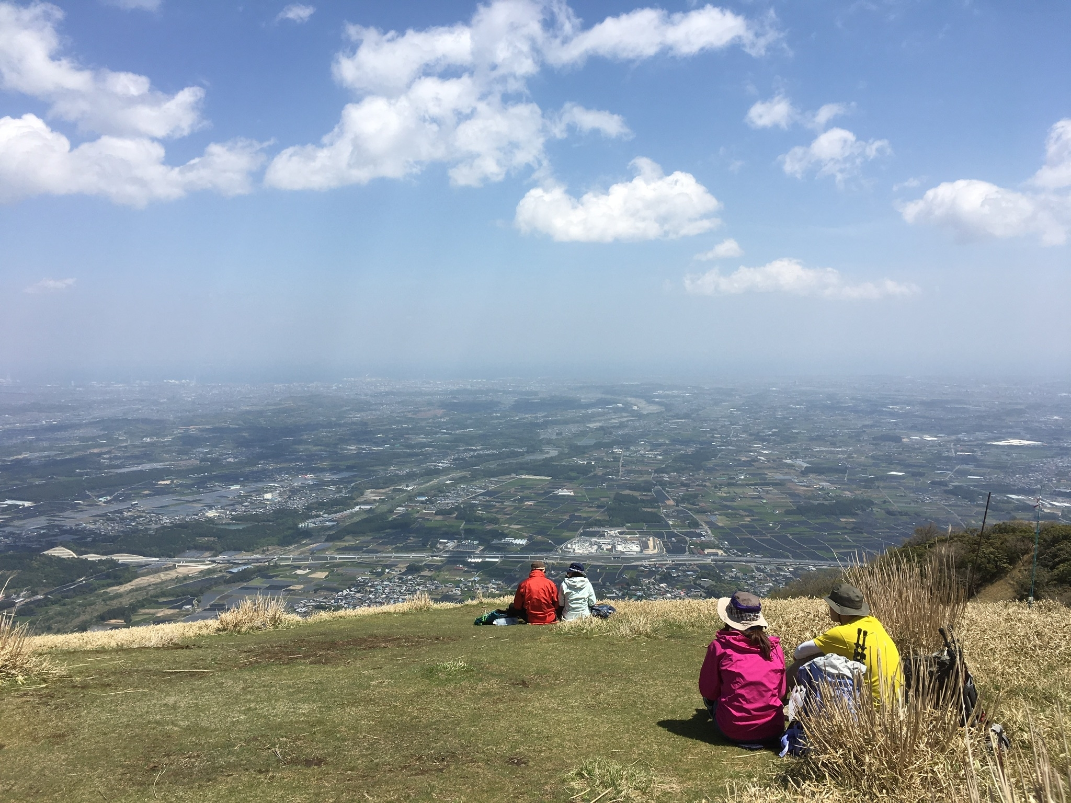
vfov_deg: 48.2
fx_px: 897
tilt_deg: -4.9
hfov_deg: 61.7
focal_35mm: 29
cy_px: 402
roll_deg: +0.3
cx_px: 536
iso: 25
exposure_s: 1/2024
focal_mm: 4.15
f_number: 2.2
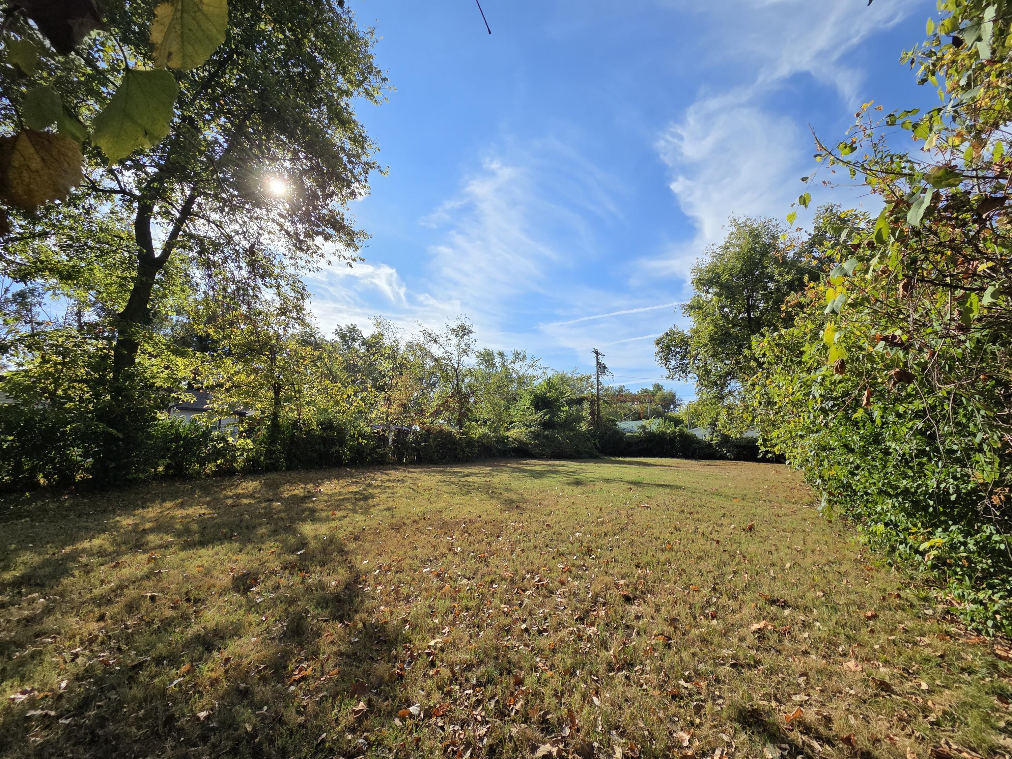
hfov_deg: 106.2
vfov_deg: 89.9
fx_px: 380
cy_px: 380
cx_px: 506
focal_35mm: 13
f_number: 2.2
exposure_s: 1/2497
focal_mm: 2.2
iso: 50
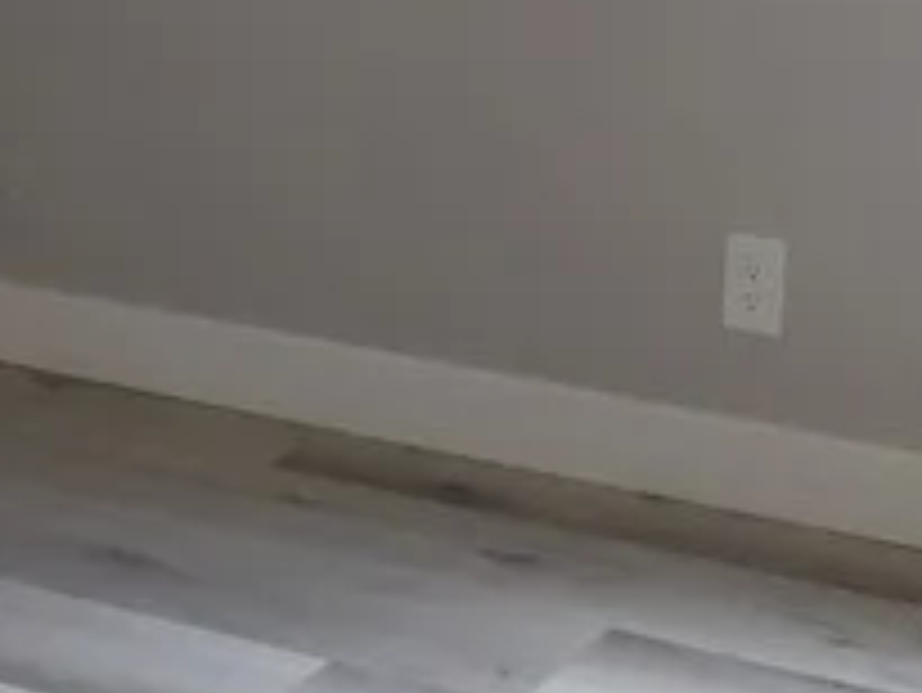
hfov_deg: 17.1
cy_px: -14
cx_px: 360
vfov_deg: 12.7
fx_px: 3065
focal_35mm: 115
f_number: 3
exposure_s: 1/40
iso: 125
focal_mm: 4
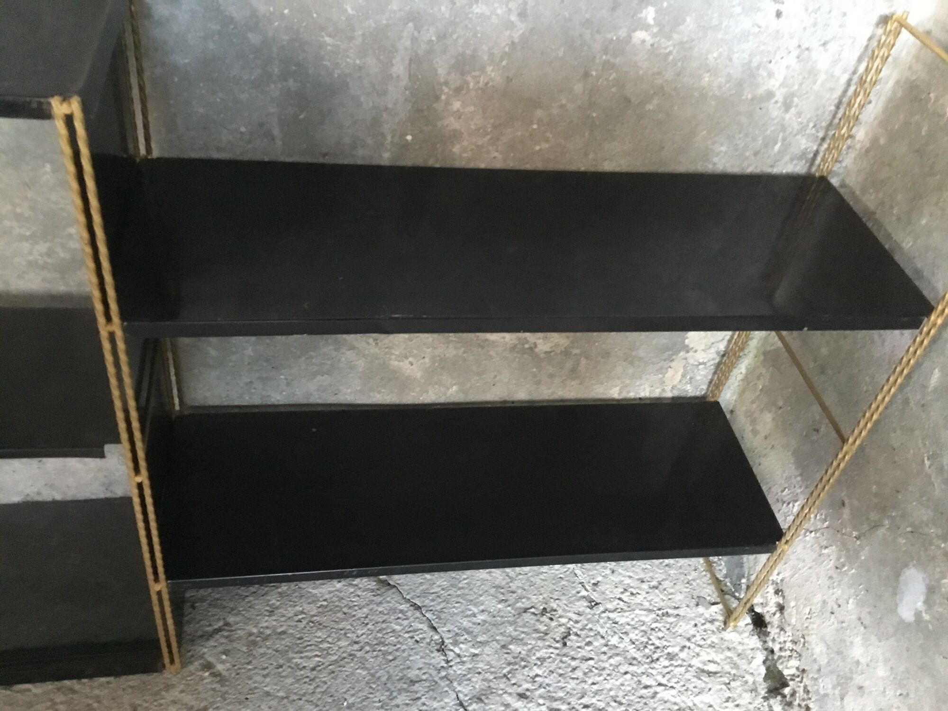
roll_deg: -9.7
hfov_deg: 58.4
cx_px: 474
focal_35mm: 31
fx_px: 849
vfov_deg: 45.4
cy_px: 356
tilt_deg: -41.5
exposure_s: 1/17
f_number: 2.4
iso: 640
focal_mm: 3.3
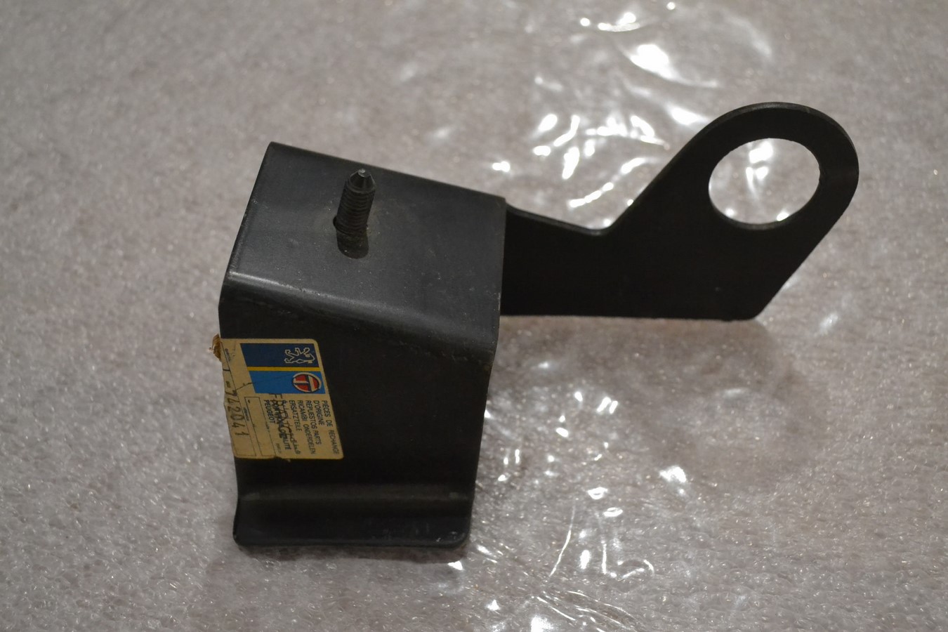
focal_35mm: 44
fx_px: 1145
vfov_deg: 30.8
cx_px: 474
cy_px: 316
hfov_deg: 45.0
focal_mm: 29
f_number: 4.5
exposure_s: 1/30
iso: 3200
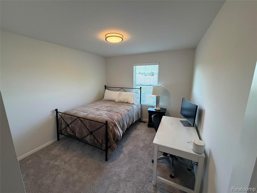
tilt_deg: -11.6
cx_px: 128
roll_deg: +0.9
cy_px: 96
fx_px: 104
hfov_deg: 102.1
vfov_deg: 85.7
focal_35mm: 14
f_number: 2.2
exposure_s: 1/120
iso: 320
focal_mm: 2.22
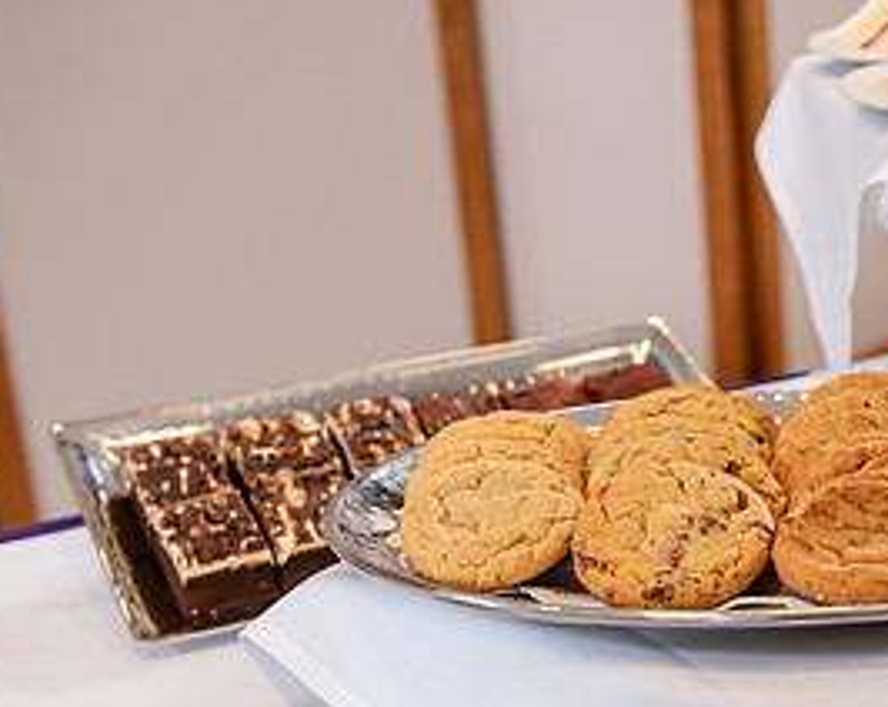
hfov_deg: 22.6
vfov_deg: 18.5
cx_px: 838
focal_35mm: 82
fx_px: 2152
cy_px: 559
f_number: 3.5
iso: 400
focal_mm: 40
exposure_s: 1/160
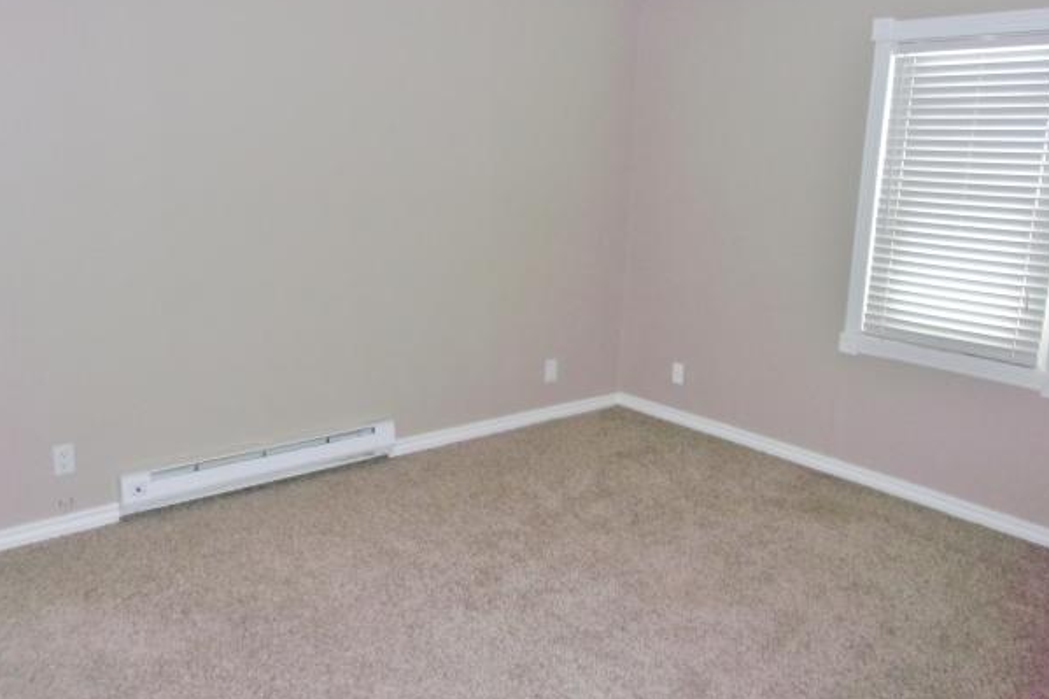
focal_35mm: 30
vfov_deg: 43.5
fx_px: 874
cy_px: 315
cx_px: 553
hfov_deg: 61.9
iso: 200
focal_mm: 4.9
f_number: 3
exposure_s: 1/34
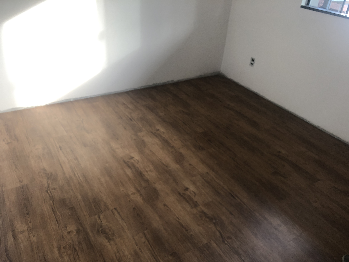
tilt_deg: -31.8
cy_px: 131
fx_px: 282
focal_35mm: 28
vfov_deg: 49.7
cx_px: 174
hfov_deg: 63.4
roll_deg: -4.9
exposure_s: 1/30
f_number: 1.8
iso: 32
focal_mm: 4
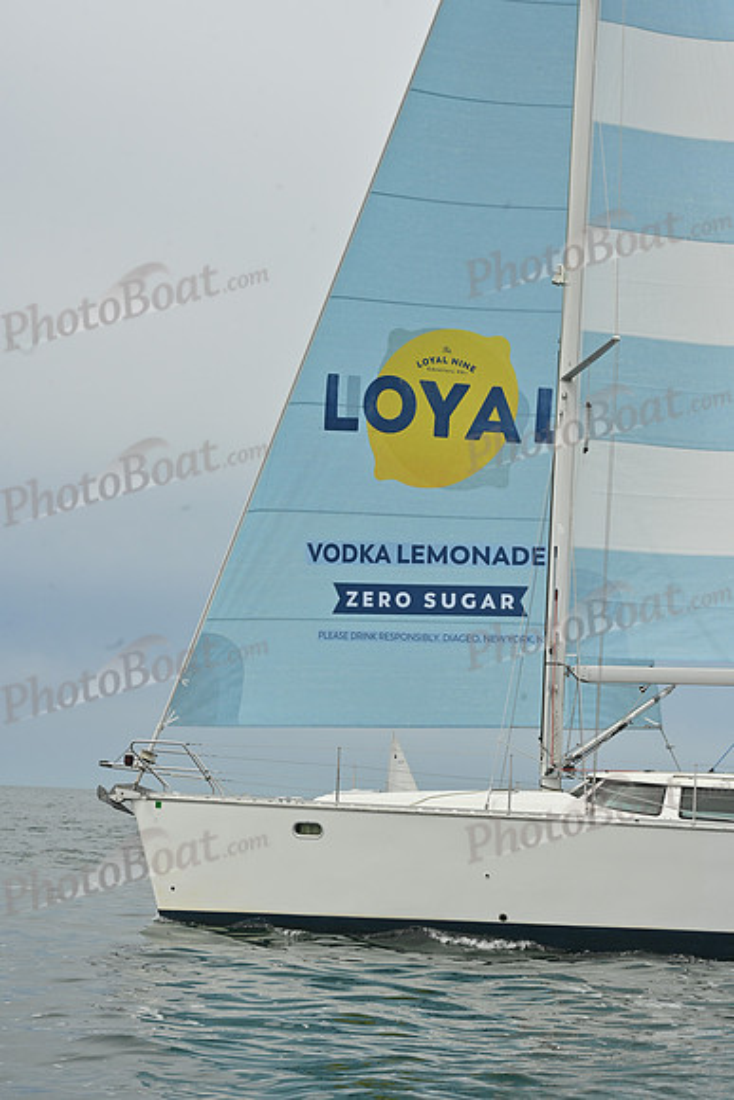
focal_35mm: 85
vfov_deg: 23.9
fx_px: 2598
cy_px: 550
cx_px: 367
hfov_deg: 16.1
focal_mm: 85
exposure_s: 1/800
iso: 320
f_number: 11
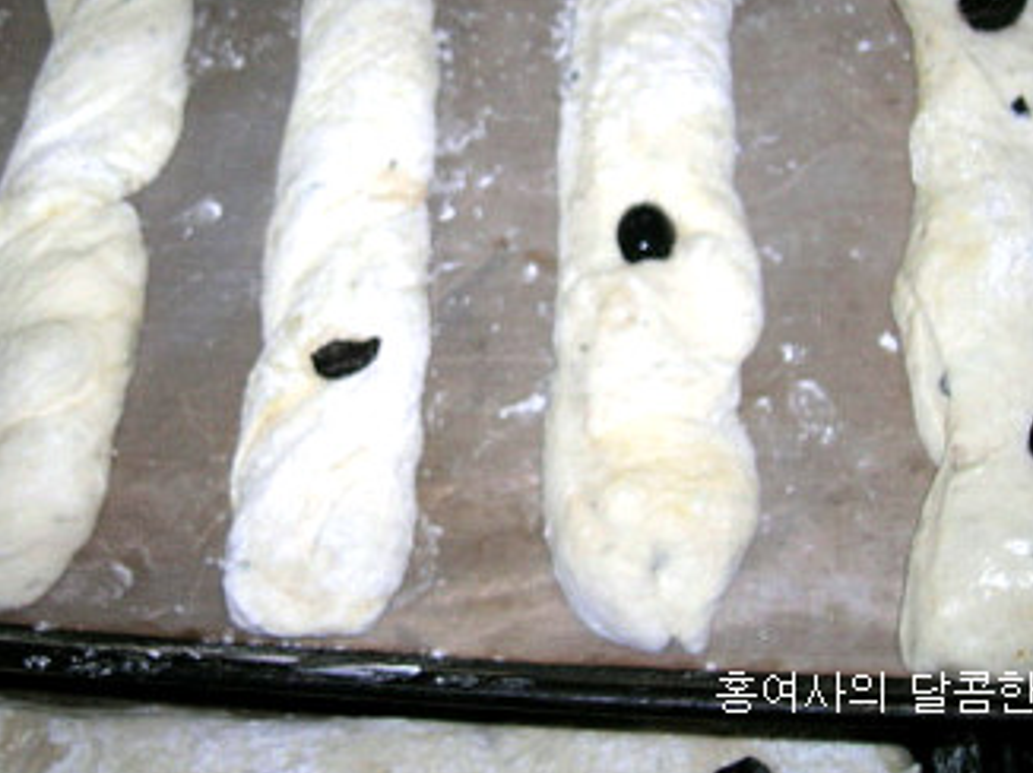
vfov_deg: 28.9
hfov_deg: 38.0
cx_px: 402
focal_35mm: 50
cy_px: 277
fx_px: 1491
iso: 50
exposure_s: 1/60.1
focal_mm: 5.7
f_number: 2.9
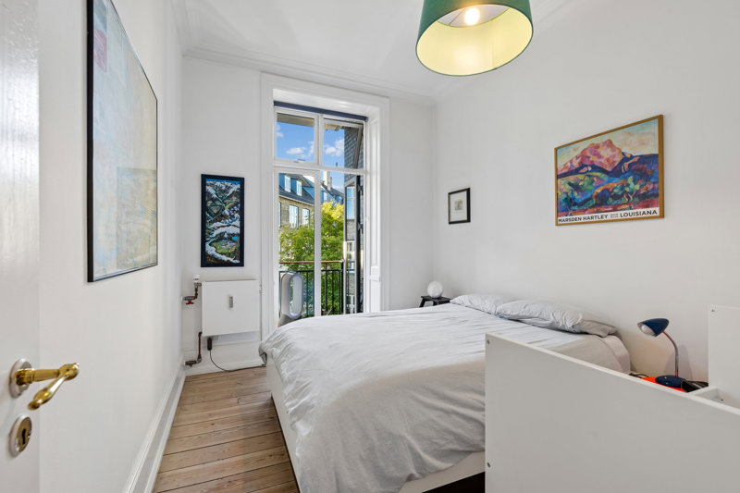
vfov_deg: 73.7
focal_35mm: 16
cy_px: 246
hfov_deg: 96.7
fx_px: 329
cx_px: 370
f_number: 10
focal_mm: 16
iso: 160
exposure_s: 1/8
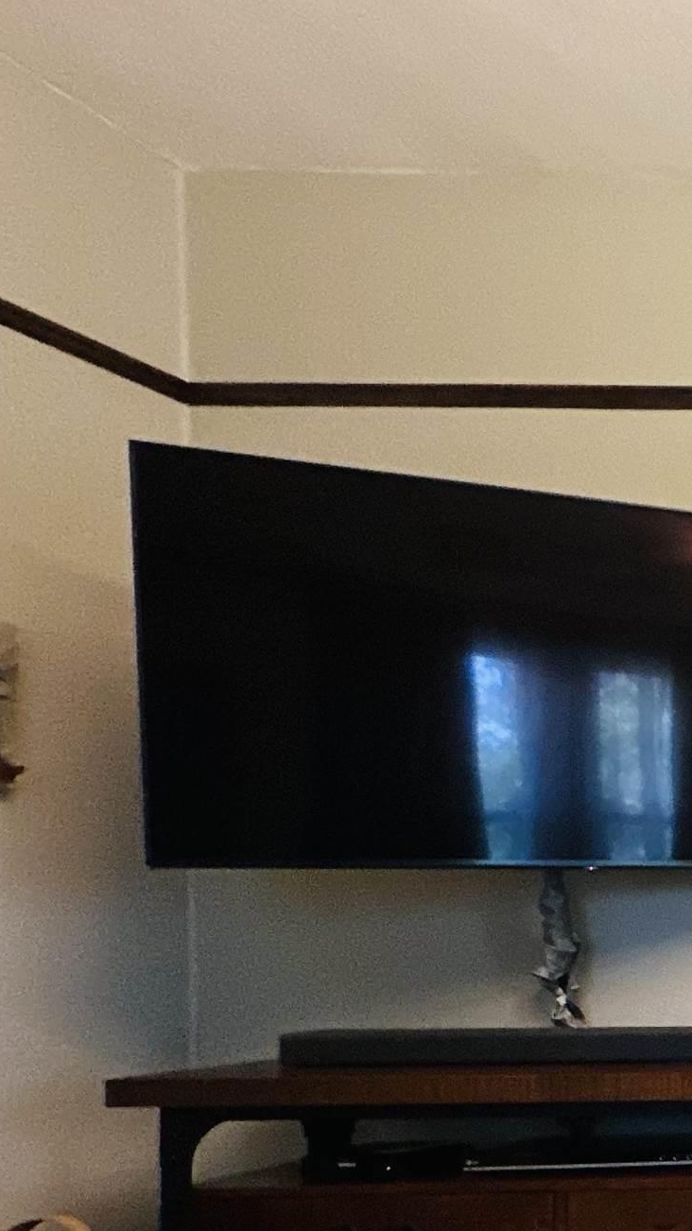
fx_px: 1175
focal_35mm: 36
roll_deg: -0.2
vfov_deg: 52.9
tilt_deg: +0.0
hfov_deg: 18.8
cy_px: 921
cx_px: 1410
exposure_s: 1/60
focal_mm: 2.22
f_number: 2.2
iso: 400
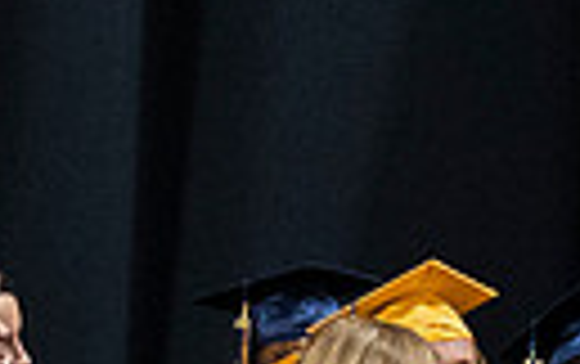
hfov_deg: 1.2
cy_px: 655
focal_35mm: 1803
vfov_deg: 0.7
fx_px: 28537
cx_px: 578
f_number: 4
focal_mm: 190
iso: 2000
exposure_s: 1/200
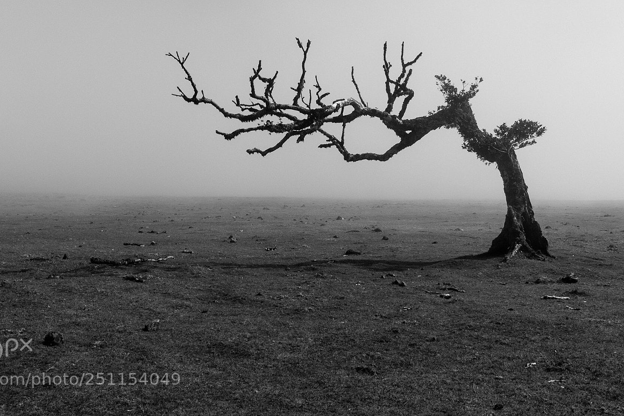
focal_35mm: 40
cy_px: 135
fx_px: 693
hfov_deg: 48.4
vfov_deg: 33.1
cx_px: 329
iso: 200
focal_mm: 19.6
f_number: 3.2
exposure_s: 1/4000
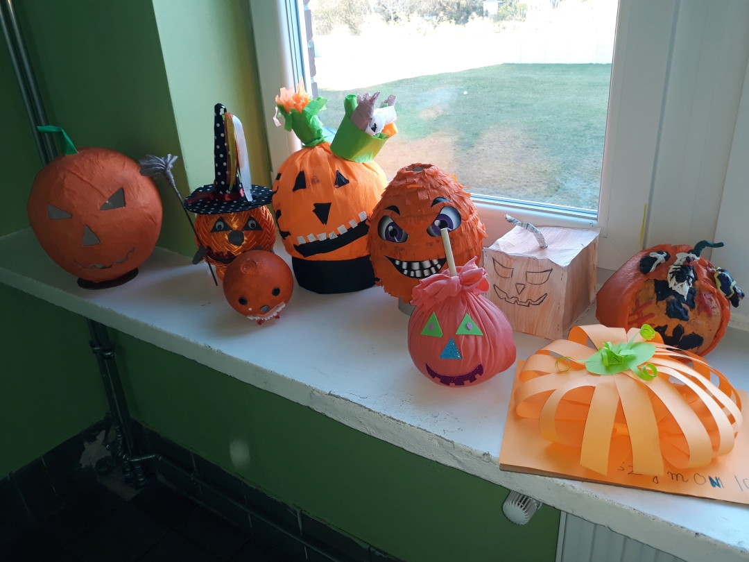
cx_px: 374
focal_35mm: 27
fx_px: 584
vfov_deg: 51.4
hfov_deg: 65.3
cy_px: 281
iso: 50
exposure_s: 1/50
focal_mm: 3.71
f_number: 1.7
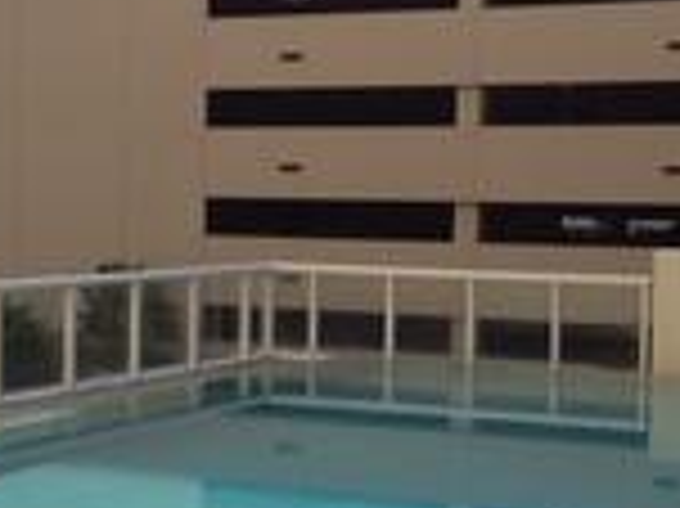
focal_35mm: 93
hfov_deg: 21.1
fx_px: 1825
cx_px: 257
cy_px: 315
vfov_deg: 15.9
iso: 50
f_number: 2.4
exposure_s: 1/1637
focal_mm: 4.28
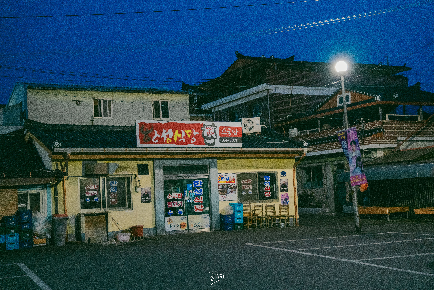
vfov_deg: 27.0
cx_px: 217
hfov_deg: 39.6
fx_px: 603
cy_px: 145
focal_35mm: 50
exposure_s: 1/40
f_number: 2.8
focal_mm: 50
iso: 5000
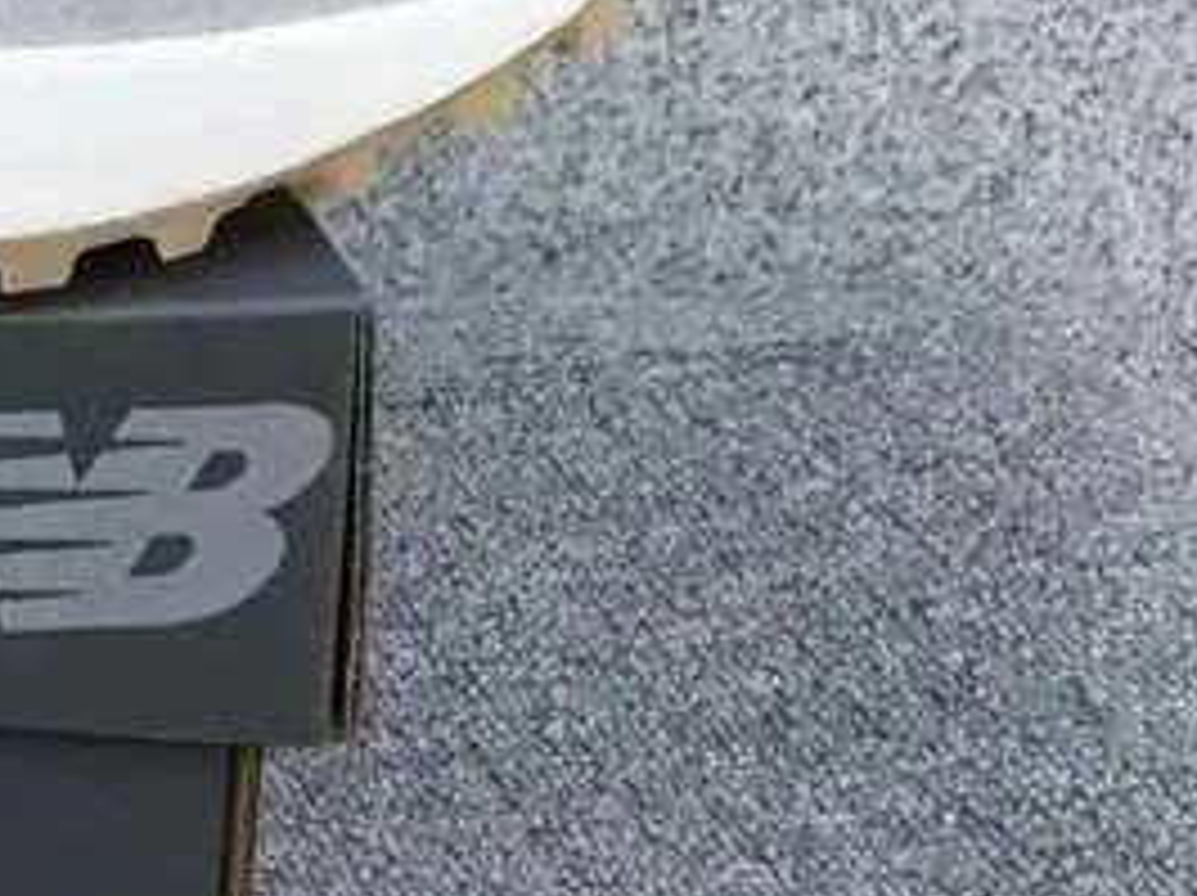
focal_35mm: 105
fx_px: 3628
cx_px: -652
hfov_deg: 16.8
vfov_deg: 14.0
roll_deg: +0.4
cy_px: 142
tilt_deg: -19.3
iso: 25
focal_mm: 3.3
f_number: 2.4
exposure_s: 1/754
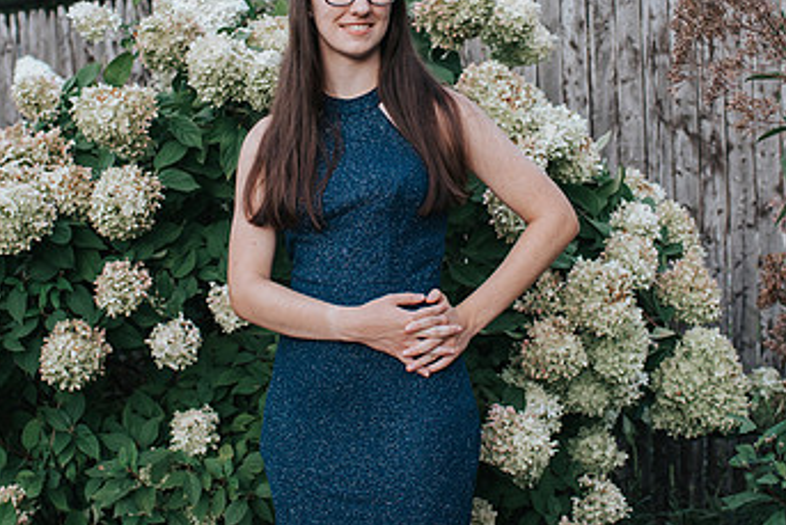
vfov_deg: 20.2
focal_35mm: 67
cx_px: 359
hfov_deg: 30.1
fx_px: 1463
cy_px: 130
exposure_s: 1/400
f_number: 2.8
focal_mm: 35
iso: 640
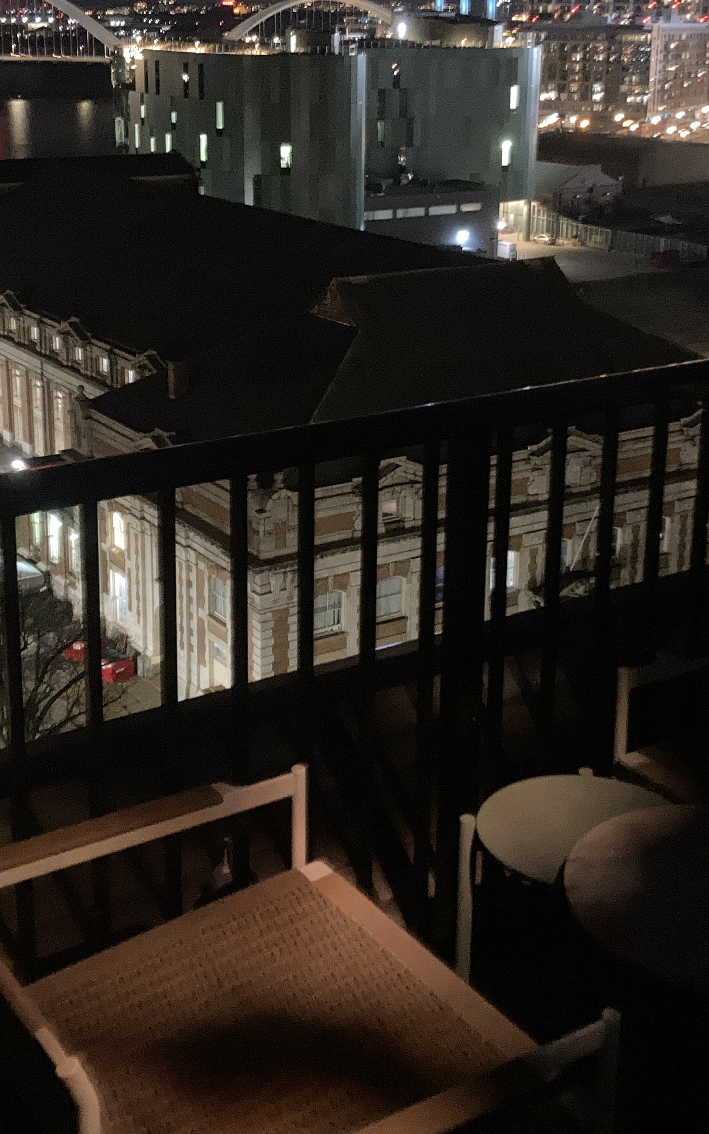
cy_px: 445
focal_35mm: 49
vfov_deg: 40.8
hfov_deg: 26.3
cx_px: 362
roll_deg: -1.0
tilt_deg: -15.7
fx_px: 1515
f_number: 1.8
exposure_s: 1/4
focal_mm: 3.99
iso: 500
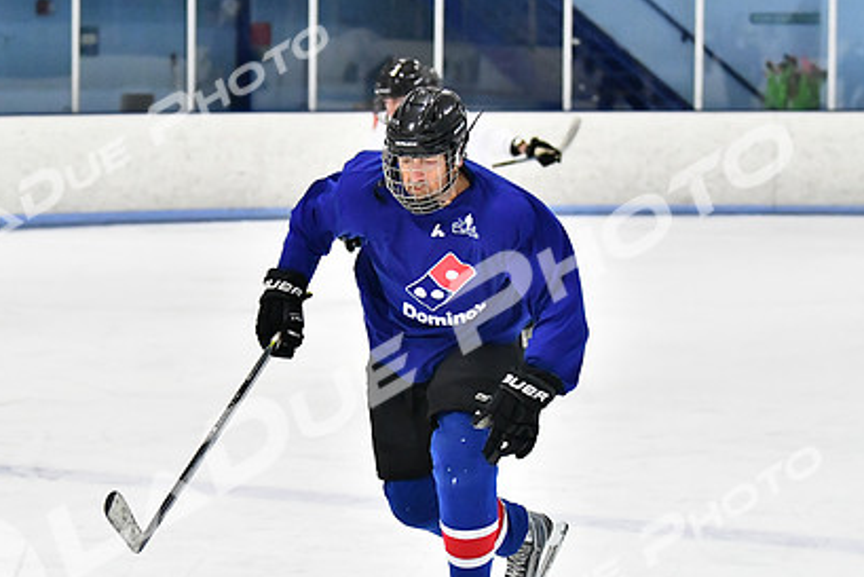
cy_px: 386
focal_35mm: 217
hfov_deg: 9.5
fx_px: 5210
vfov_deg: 6.3
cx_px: 330
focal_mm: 102
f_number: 3.2
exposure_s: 1/1250
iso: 6400
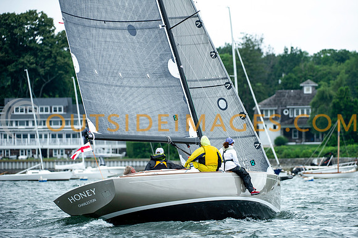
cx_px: 199
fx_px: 2657
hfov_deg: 7.7
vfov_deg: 5.1
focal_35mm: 267
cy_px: 132
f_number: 5
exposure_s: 1/640
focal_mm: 240
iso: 500
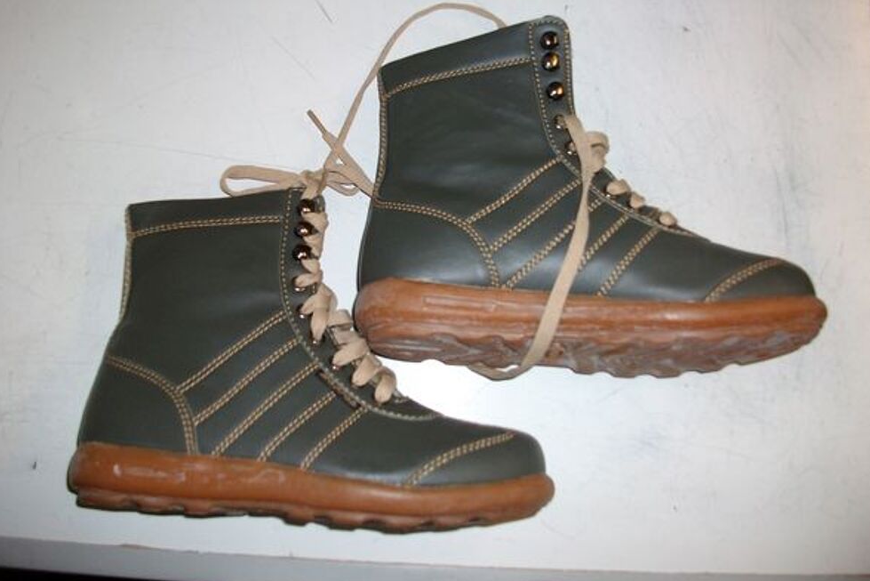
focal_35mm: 34
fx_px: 822
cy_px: 262
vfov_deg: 38.9
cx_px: 439
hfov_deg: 55.8
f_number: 2.9
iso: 125
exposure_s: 1/40
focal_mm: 5.7
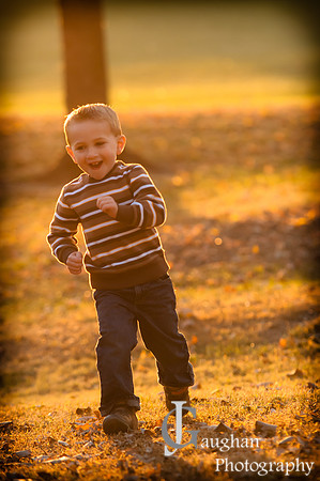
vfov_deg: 8.1
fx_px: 3408
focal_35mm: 255
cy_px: 240
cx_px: 160
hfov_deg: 5.4
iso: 800
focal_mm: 170
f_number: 3.5
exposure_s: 1/640
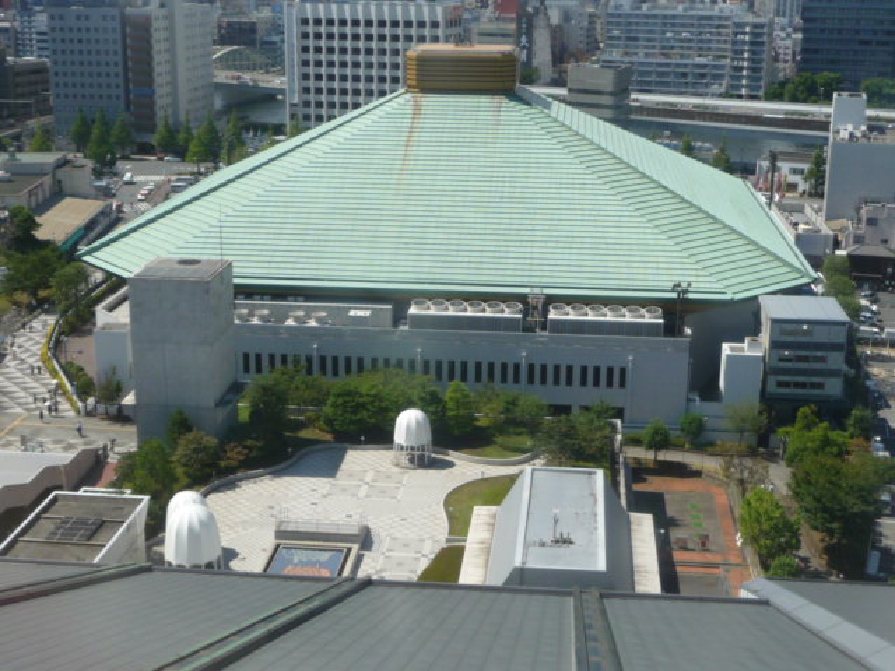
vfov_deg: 29.1
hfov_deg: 38.2
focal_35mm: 50
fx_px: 1293
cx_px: 448
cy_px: 336
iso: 100
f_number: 3.4
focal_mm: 5
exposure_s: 1/200
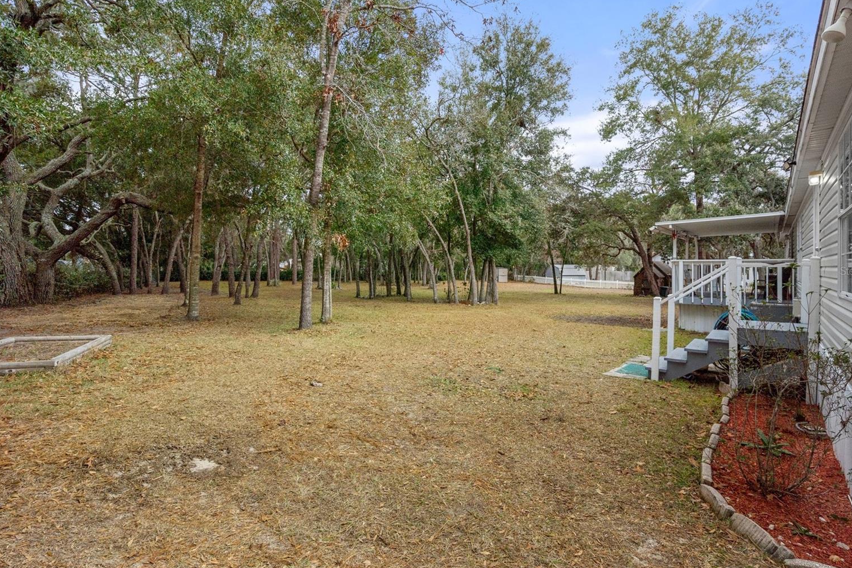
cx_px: 439
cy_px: 271
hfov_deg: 90.0
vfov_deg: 67.3
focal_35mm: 18
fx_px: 426
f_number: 8
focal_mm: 17
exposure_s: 1/400
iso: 400
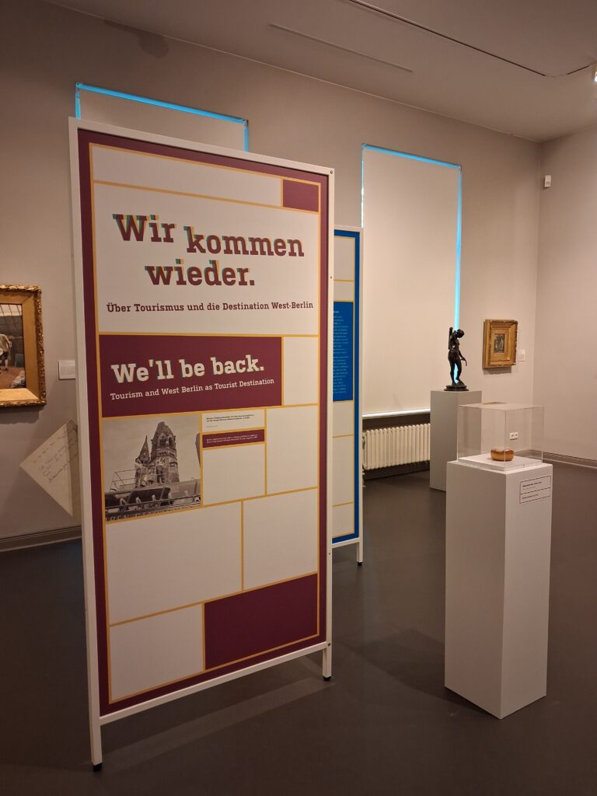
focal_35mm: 27
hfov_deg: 51.4
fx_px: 621
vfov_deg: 65.3
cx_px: 298
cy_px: 398
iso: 500
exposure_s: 1/50
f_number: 1.8
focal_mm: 4
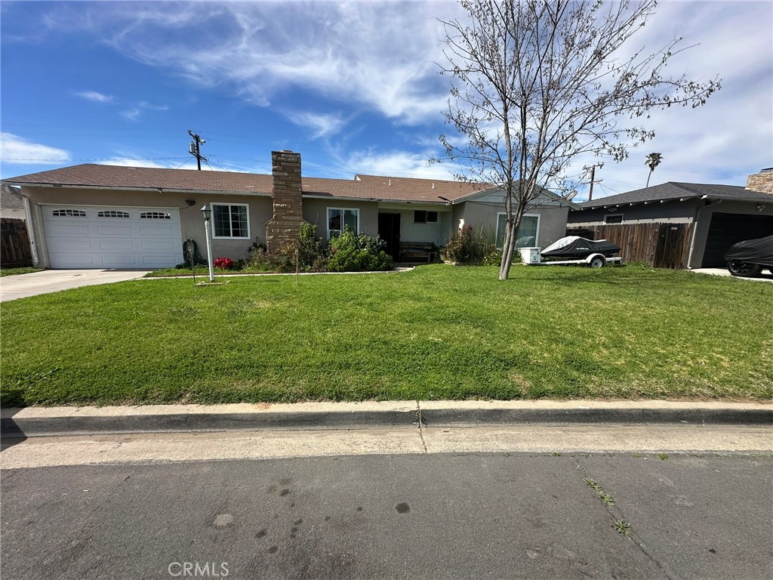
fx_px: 313
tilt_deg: -7.9
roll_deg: -1.2
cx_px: 386
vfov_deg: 85.7
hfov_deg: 102.1
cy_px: 290
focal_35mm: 14
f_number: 2.2
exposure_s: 1/1366
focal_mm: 2.22
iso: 40
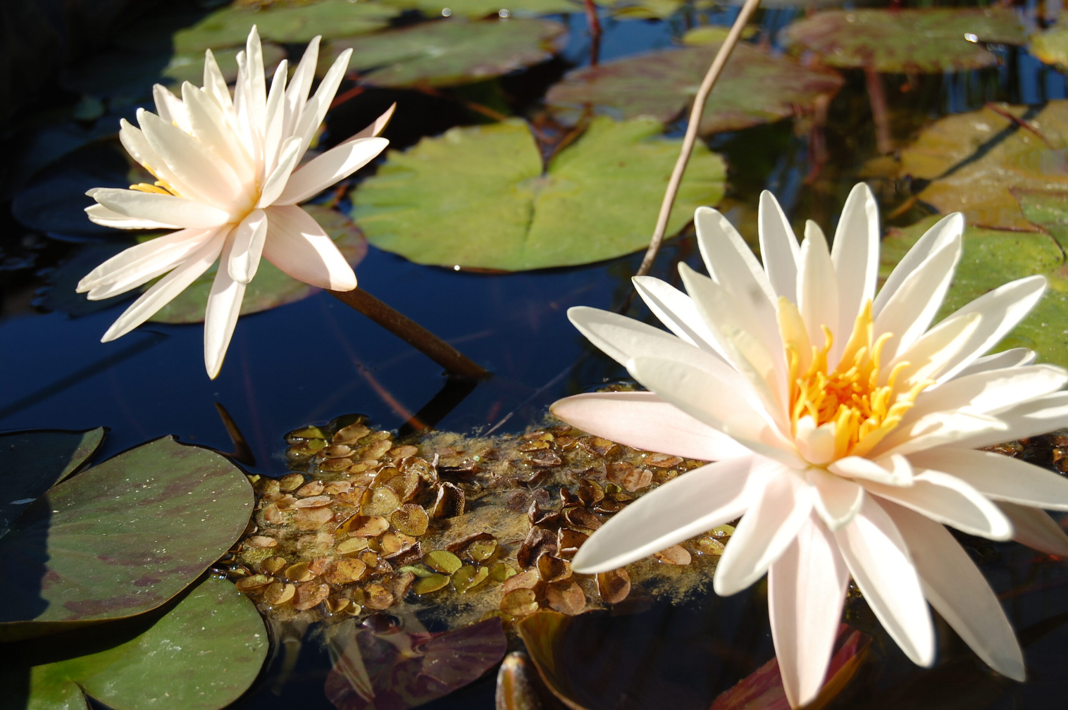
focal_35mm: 68
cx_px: 534
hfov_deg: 29.9
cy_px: 355
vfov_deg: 20.1
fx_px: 2001
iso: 200
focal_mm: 45
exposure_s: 1/500
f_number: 8
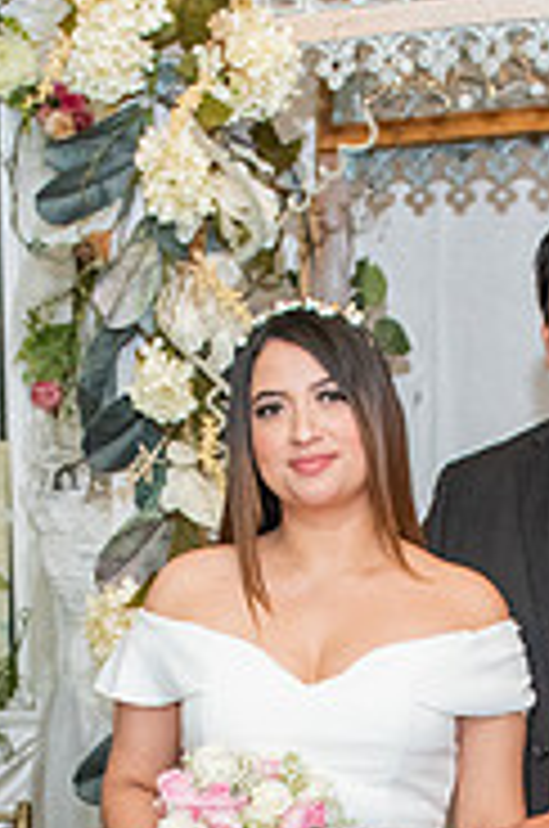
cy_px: 1116
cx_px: 388
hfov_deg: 13.9
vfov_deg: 19.1
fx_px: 2250
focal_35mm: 98
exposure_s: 1/125
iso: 1600
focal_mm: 24
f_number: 4.5
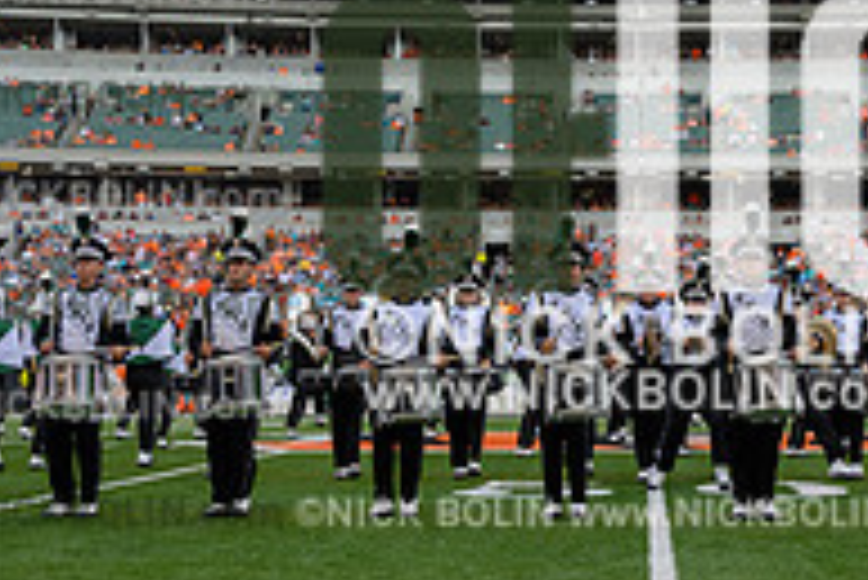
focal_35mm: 72
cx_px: 639
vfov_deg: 18.9
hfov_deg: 27.7
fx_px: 1737
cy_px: 200
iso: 80
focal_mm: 24
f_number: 7.1
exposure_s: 1/100
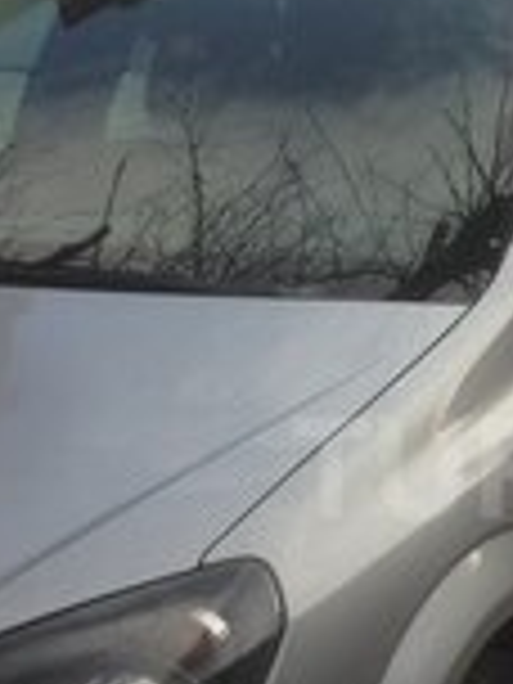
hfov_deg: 13.3
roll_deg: +2.1
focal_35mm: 108
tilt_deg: -14.3
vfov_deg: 18.1
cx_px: 639
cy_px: 468
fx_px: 2134
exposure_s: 1/547
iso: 50
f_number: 2.4
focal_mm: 4.12
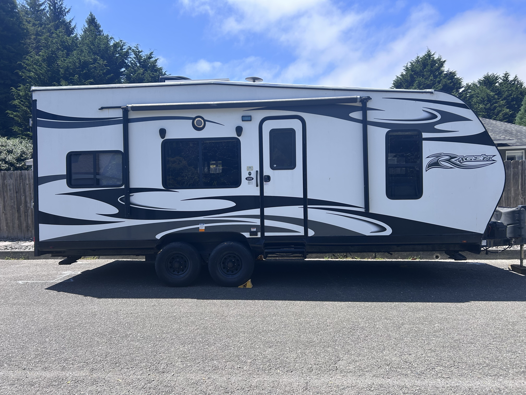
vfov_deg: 53.1
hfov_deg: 67.3
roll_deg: +2.4
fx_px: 395
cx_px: 263
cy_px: 198
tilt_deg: -2.5
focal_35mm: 26
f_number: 1.5
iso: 50
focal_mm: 5.7
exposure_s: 1/2404
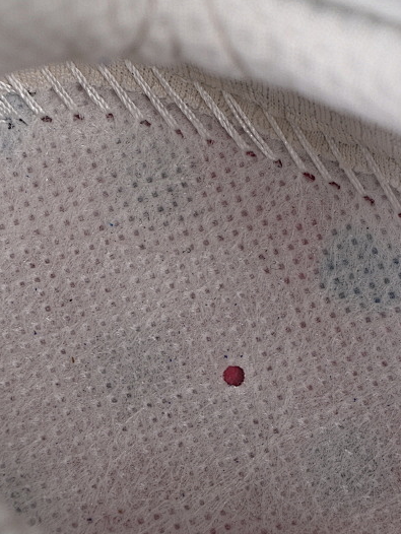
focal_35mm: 148
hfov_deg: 10.0
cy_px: 347
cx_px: 268
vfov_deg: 13.3
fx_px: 2284
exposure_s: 1/80
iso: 160
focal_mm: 50
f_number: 7.1
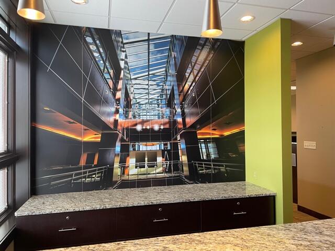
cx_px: 168
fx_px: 252
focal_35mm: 26
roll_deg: +0.3
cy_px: 126
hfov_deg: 67.3
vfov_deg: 53.1
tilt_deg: +0.3
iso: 80
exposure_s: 1/60
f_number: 1.6
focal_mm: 4.2
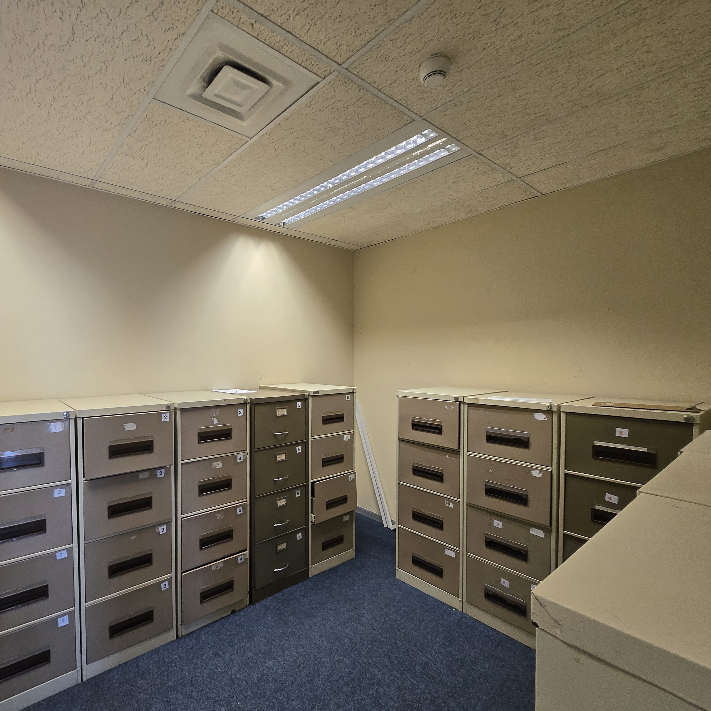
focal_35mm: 16
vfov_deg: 87.4
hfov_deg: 86.2
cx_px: 280
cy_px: 369
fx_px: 372
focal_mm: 1.7
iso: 125
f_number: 2.2
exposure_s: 1/50
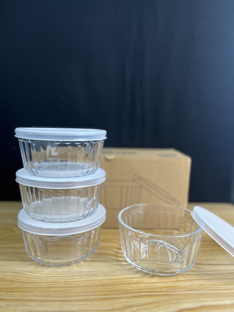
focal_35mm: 26
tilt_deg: -7.7
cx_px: 117
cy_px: 156
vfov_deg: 67.3
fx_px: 234
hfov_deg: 53.1
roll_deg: -0.4
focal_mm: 5.1
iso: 32
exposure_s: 1/100
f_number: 1.6
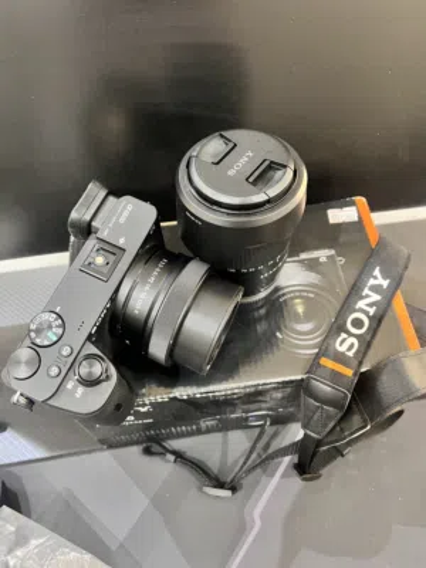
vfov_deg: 67.3
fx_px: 427
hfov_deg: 53.1
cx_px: 213
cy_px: 284
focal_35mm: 26
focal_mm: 5.7
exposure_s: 1/34
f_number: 1.5
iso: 640
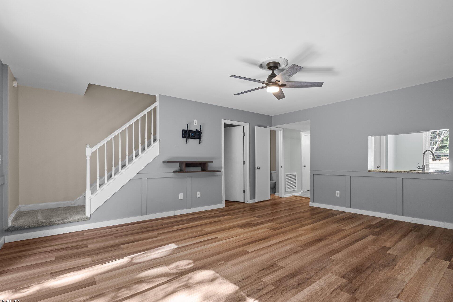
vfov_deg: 70.4
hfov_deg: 93.2
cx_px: 236
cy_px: 157
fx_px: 214
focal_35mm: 17
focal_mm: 16
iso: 400
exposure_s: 1/1.43
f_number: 8
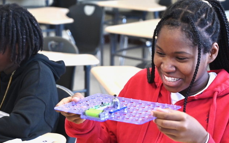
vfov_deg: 11.4
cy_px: 103
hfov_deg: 18.1
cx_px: 113
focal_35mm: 115
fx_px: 718
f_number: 4
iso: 2000
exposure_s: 1/250
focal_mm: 70
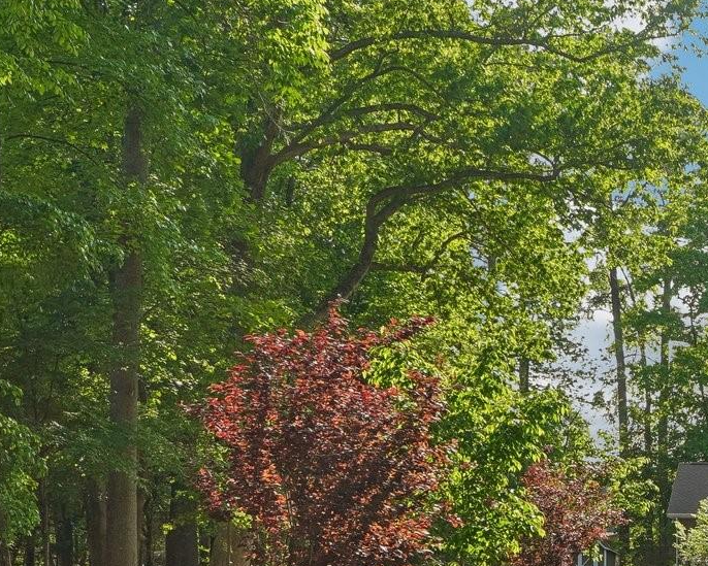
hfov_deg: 20.3
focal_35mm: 84
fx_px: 1760
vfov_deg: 17.9
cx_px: 986
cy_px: 555
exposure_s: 1/30
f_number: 8
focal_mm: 20
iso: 100
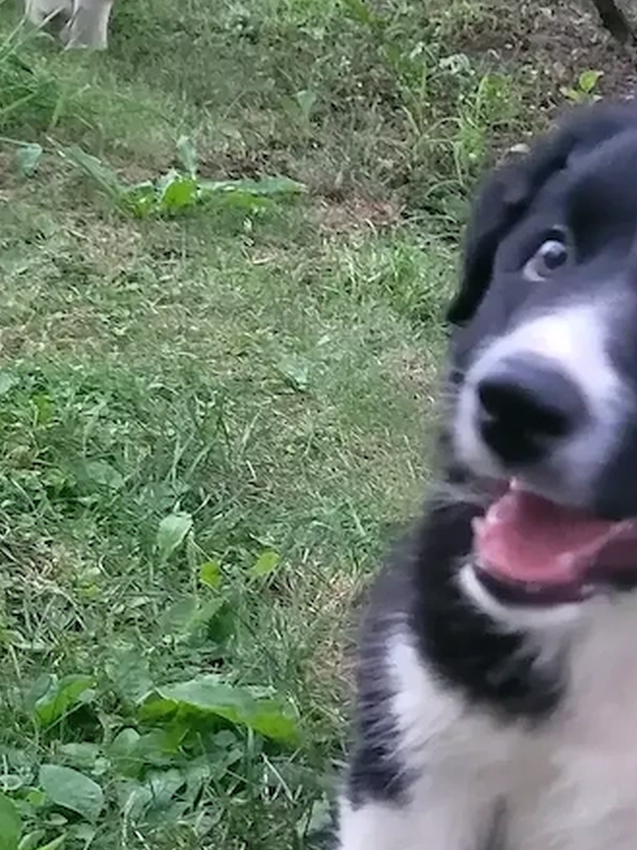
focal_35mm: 79
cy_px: 764
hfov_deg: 18.2
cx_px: 643
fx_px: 1939
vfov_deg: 24.0
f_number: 1.8
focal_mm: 5.4
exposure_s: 1/25
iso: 800
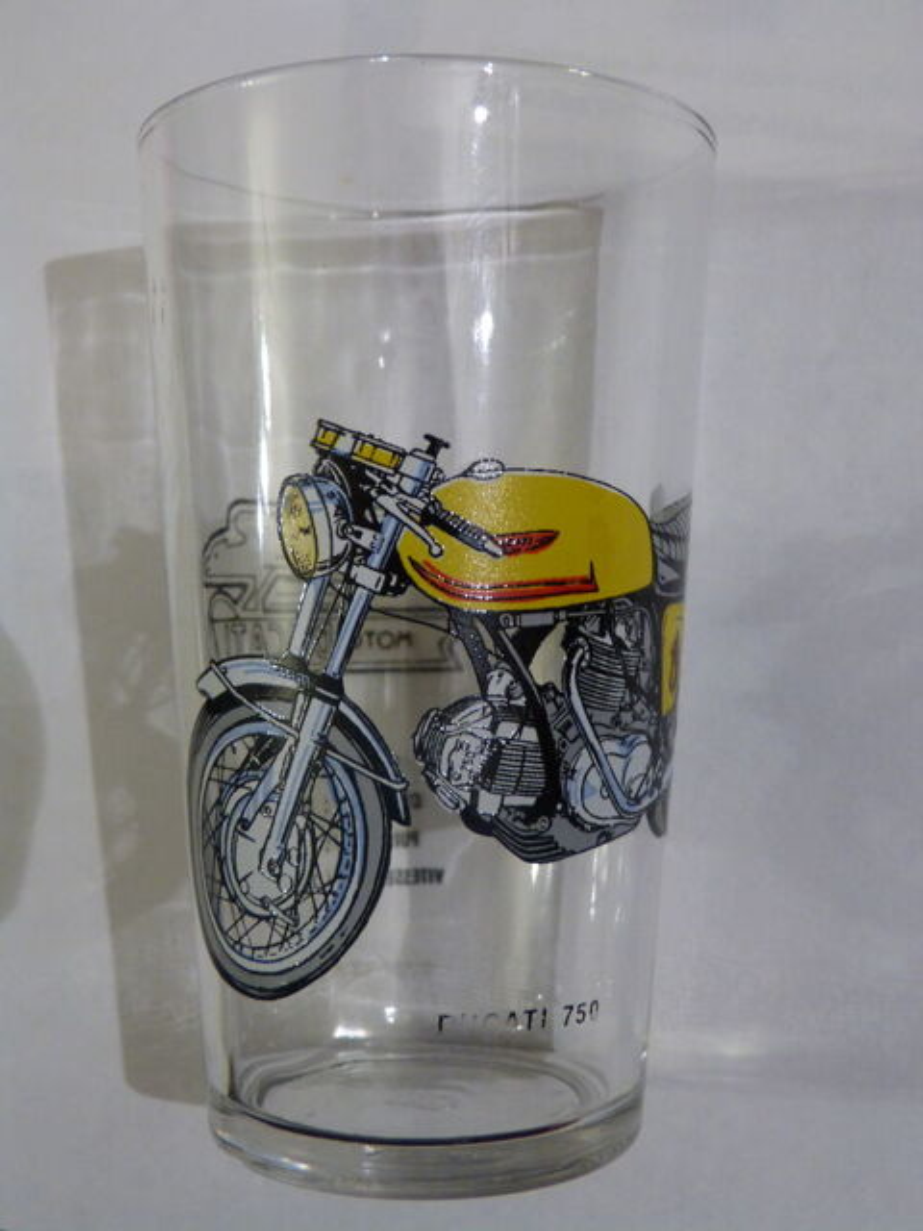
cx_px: 462
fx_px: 1564
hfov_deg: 32.9
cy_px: 616
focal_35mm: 44
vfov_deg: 42.9
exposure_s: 1/8
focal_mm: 7.9
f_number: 3.2
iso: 400
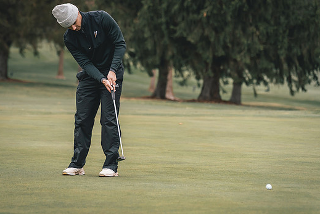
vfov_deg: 8.0
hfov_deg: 11.9
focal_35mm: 172
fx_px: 1530
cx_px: 96
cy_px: 83
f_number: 2.8
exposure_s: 1/3200
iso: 640
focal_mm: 102
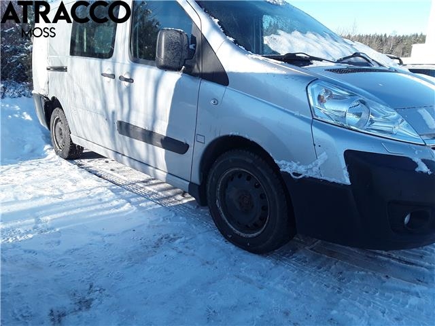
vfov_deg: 49.7
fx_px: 352
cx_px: 218
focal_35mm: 28
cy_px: 163
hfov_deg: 63.4
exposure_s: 1/575
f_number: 1.9
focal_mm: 2.91
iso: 40
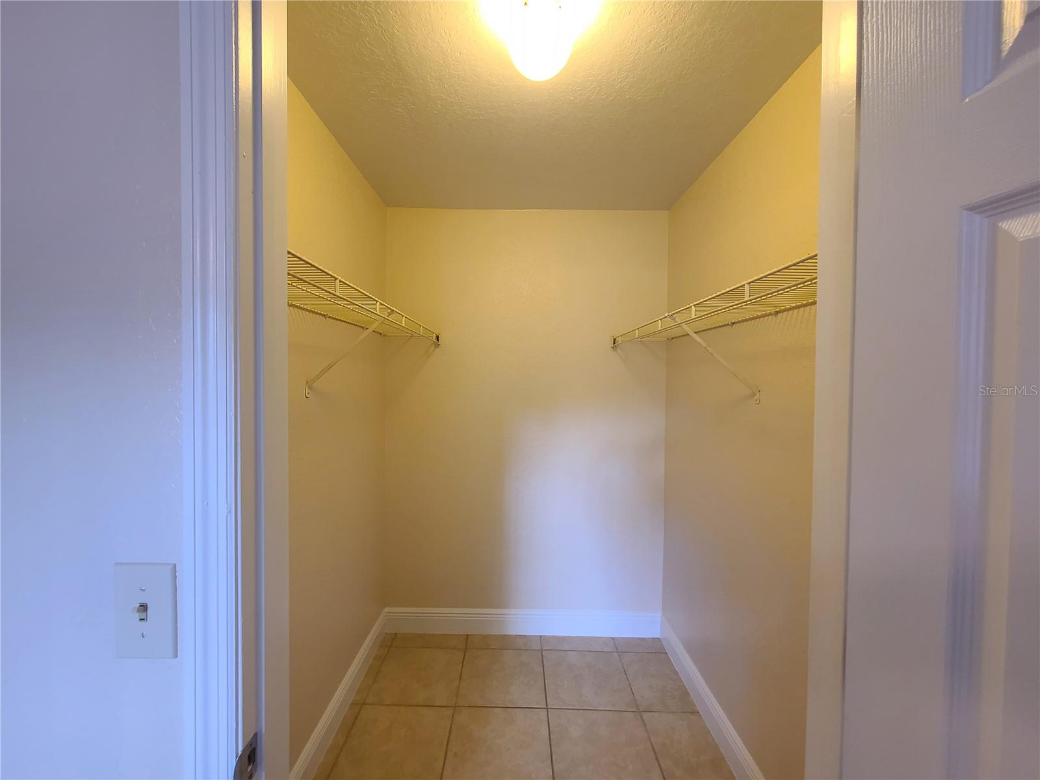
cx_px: 520
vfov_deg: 89.9
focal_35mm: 13
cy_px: 390
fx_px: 391
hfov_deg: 106.2
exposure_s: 1/59
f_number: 2.2
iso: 250
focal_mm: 2.2
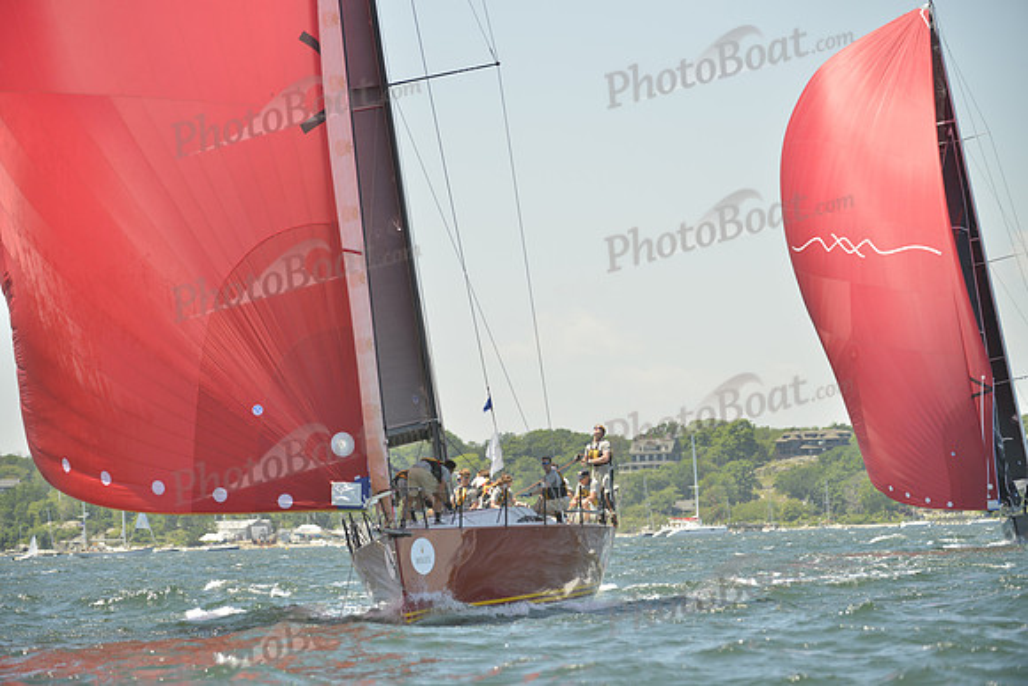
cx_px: 514
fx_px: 5712
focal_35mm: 200
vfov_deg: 6.9
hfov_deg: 10.3
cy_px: 343
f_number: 4.5
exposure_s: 1/800
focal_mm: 200
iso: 200
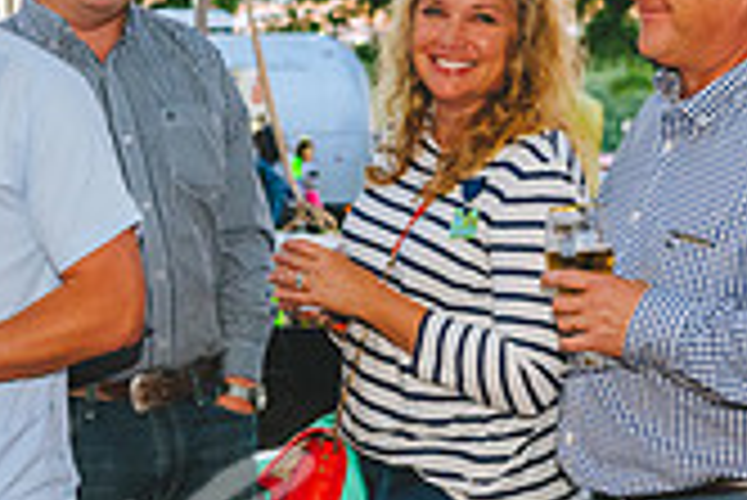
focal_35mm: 122
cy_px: 191
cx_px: 54
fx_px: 2534
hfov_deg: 16.5
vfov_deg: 11.3
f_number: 3.5
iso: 800
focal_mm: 35
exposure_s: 1/100
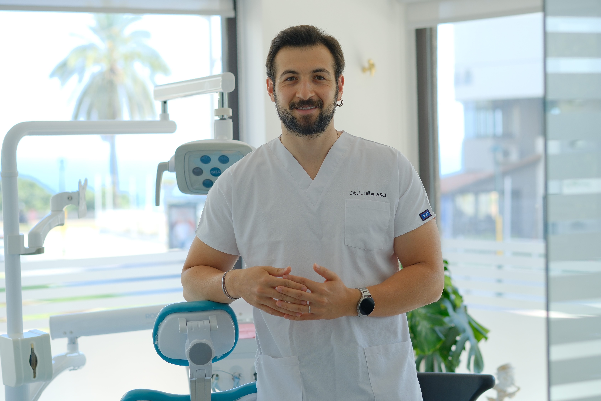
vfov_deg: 15.2
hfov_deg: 22.6
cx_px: 300
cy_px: 200
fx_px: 1502
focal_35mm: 90
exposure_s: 1/320
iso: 320
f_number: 3.2
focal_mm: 60
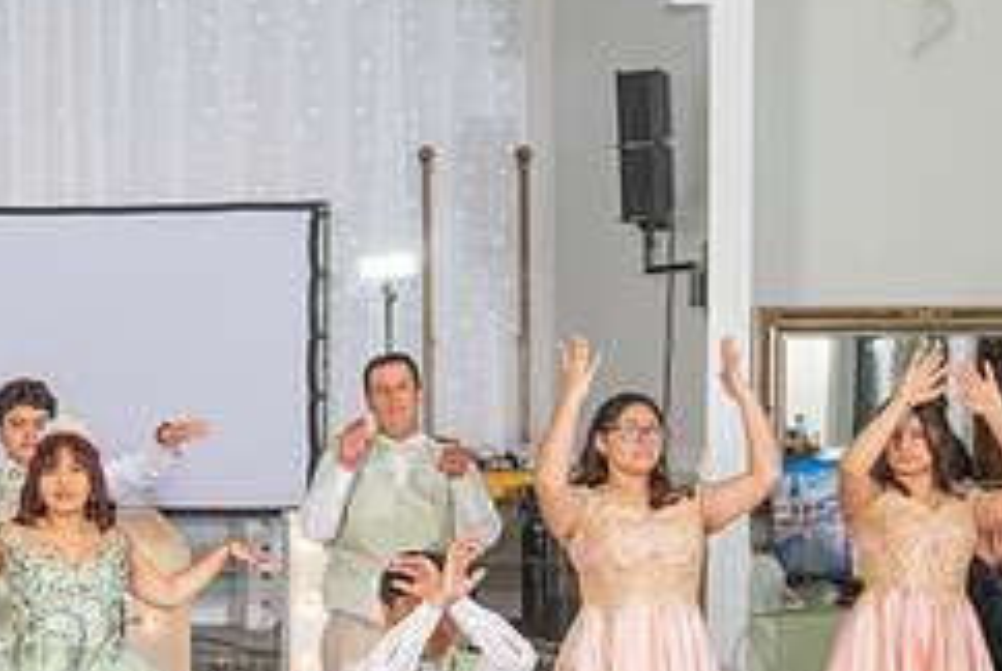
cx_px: 71
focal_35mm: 81
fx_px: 2257
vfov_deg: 16.8
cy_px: 554
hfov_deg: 24.2
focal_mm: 29
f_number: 3.5
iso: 500
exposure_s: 1/160
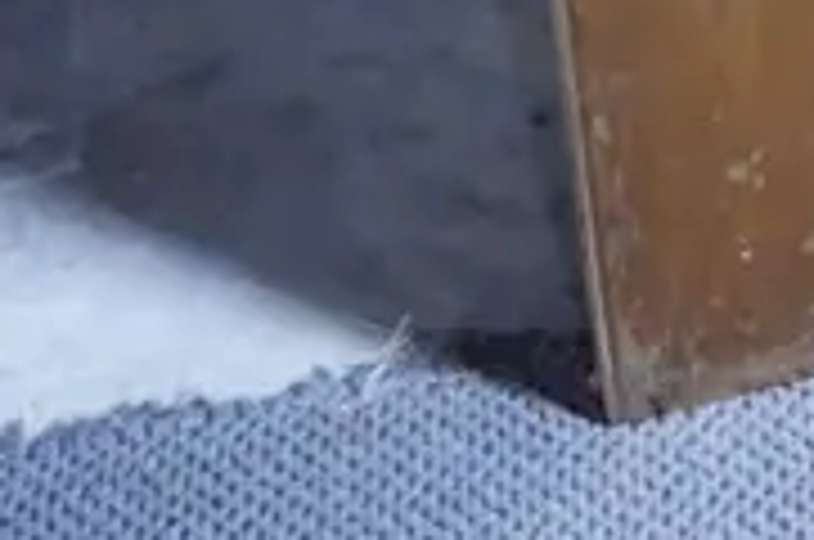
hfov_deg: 10.5
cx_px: 1711
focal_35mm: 177
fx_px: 3995
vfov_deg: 6.5
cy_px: -1472
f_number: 3.6
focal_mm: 15
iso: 800
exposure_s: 1/60
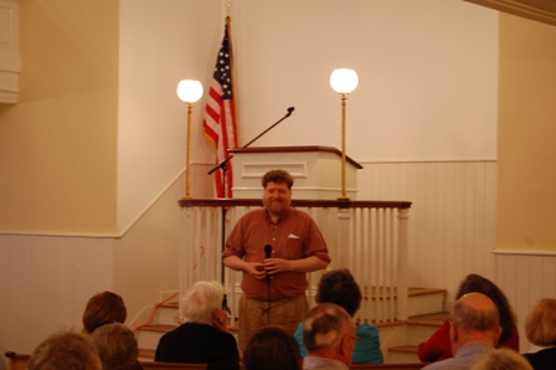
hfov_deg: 24.6
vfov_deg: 16.5
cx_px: 278
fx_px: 1273
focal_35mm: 82
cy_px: 185
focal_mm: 55
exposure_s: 1/8
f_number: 5.6
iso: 800
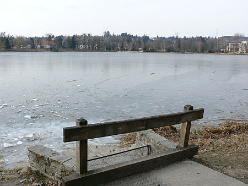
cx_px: 124
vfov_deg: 40.7
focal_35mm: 35
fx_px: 251
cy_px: 93
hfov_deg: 52.6
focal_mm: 7.4
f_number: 5
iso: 100
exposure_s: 1/250
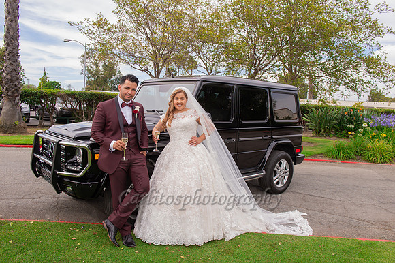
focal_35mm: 29
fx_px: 318
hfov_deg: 63.7
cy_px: 132
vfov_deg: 44.9
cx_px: 198
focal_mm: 29
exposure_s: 1/250
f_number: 8
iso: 400
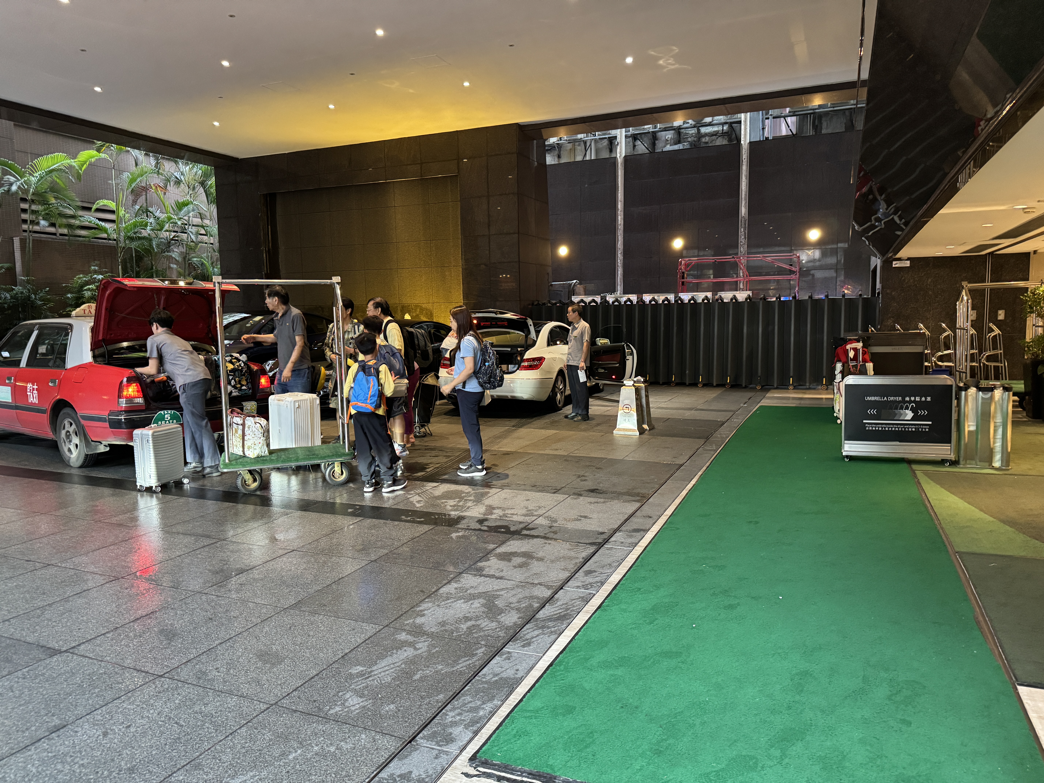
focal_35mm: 24
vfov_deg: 56.8
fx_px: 724
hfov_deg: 71.6
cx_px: 522
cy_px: 392
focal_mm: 6.76
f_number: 1.78
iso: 640
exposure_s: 1/33
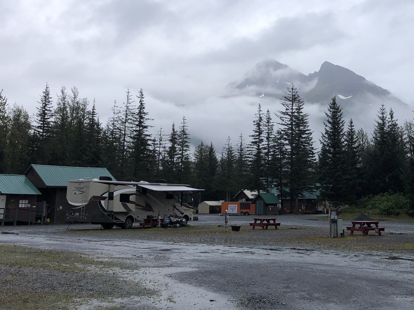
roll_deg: +1.4
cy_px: 109
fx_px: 598
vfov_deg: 28.9
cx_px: 299
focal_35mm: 50
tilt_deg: +8.9
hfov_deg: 37.5
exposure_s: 1/1116
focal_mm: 3.99
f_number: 1.8
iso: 20
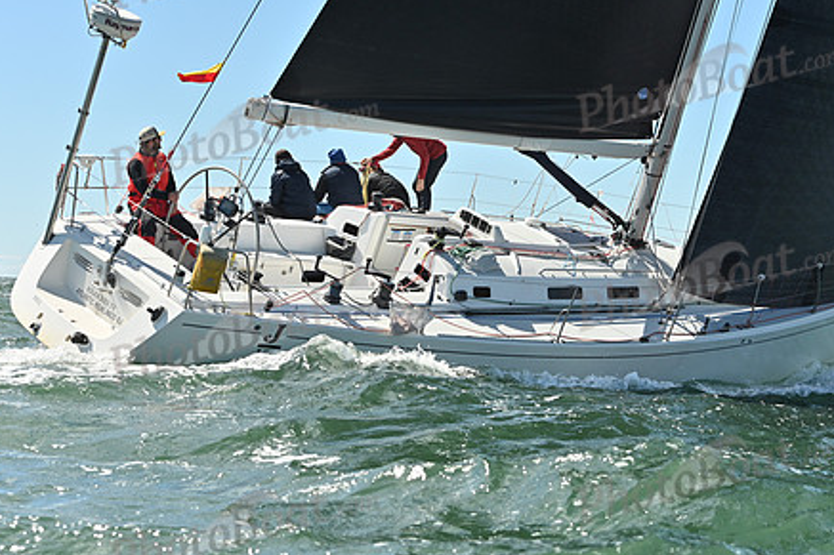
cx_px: 479
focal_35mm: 93
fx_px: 2154
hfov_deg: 21.9
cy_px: 209
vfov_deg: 14.7
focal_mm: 70
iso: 320
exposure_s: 1/1600
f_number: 5.6
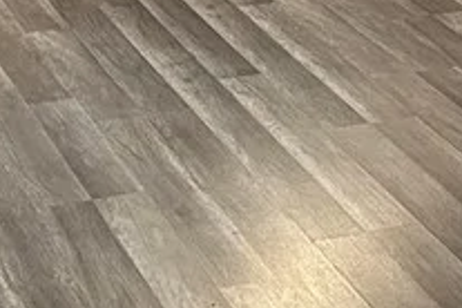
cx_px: 161
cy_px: -272
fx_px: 1720
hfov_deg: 15.3
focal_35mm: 134
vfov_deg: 9.6
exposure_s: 1/60
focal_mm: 5.7
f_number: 1.5
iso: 250
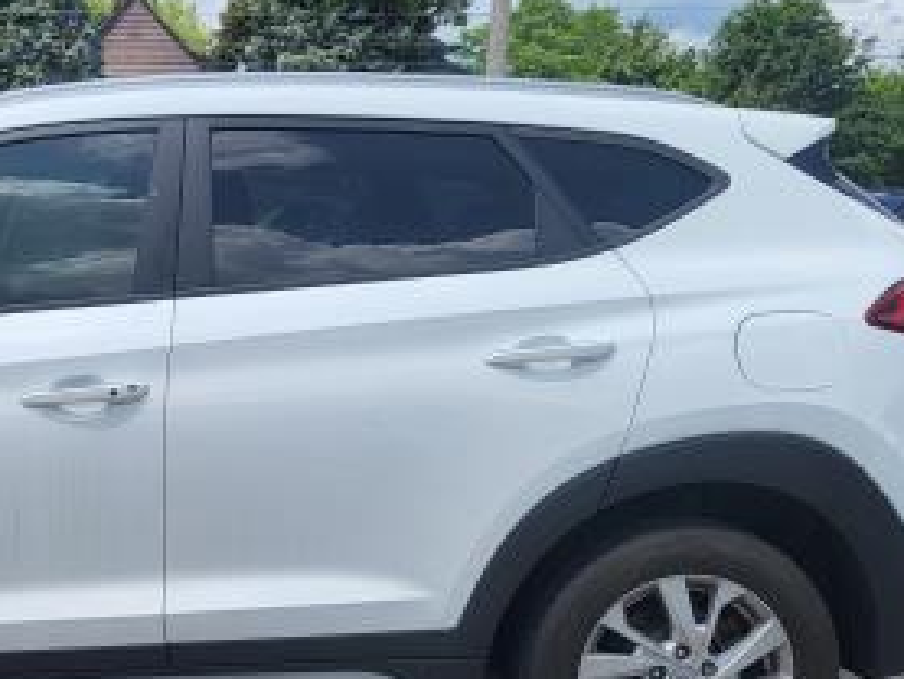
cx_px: 49
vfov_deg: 24.2
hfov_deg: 30.4
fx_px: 1568
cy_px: 509
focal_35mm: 60
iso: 40
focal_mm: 5.4
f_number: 1.8
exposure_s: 1/2531
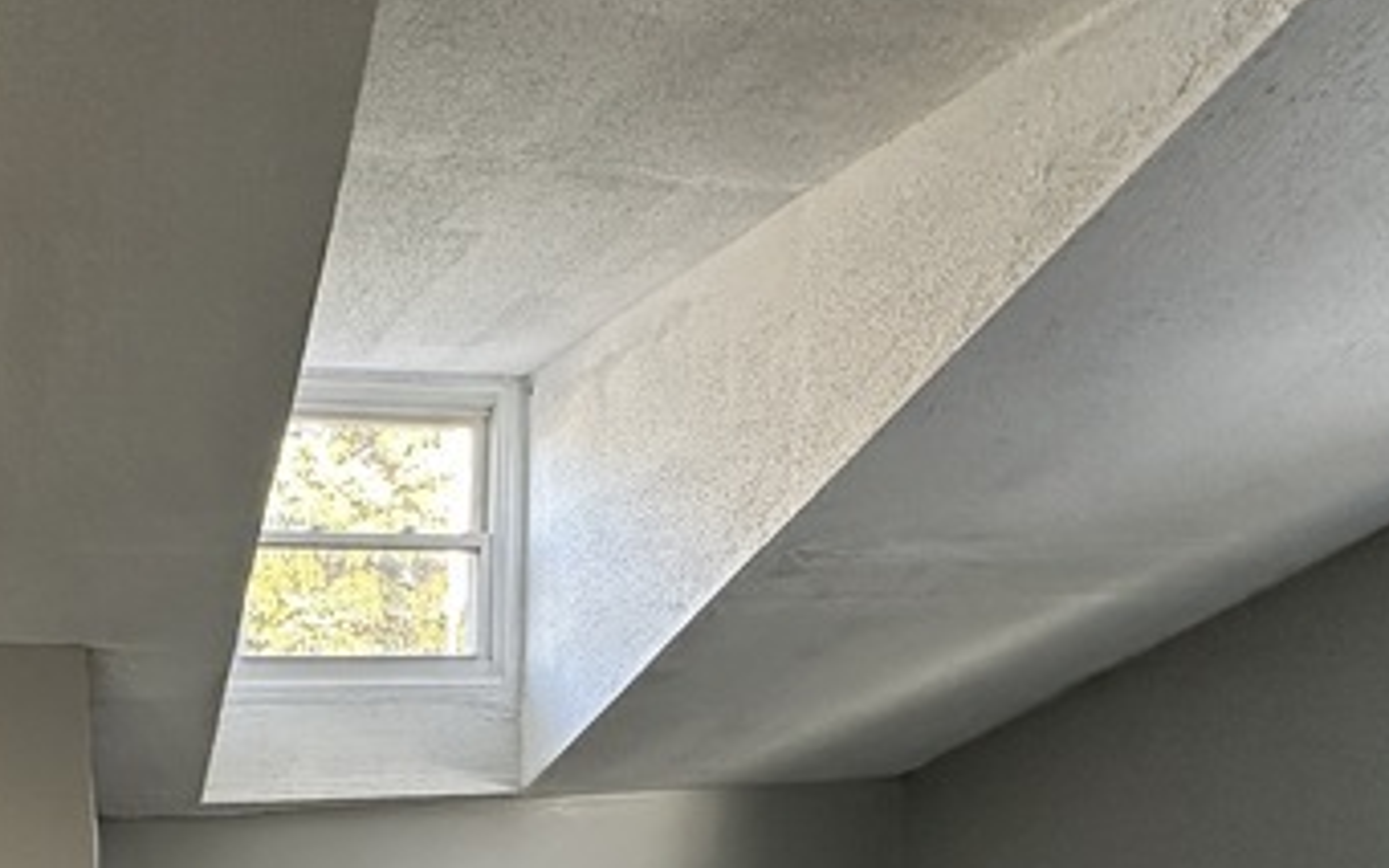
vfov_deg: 38.5
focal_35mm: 29
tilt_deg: -9.6
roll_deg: +0.4
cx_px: 324
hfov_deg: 60.6
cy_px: 860
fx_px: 1098
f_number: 2.2
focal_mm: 2.22
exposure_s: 1/74
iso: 320
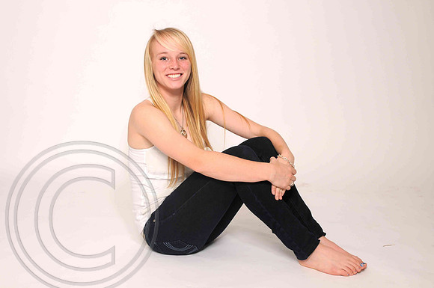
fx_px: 686
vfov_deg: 23.7
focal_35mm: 57
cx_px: 217
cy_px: 144
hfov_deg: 35.1
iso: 200
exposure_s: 1/60
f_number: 9
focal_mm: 38
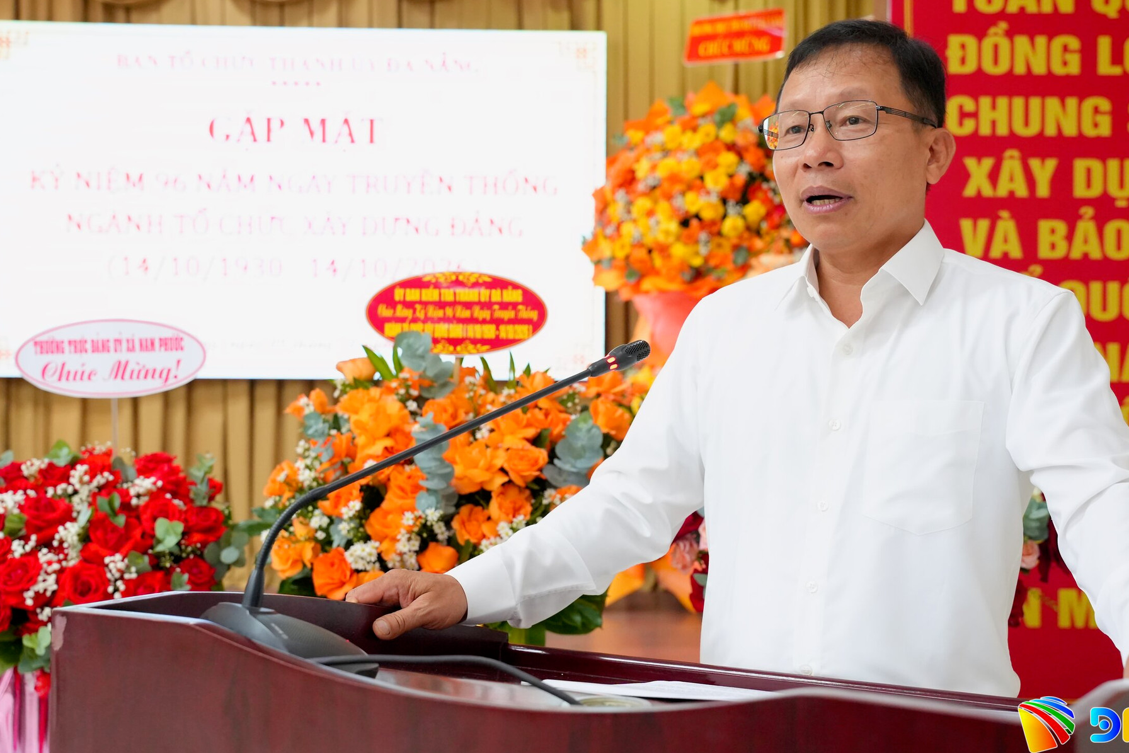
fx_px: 1509
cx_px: 631
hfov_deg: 41.0
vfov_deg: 28.0
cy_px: 366
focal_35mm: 48
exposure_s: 1/320
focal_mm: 42.1
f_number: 4.5
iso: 4000
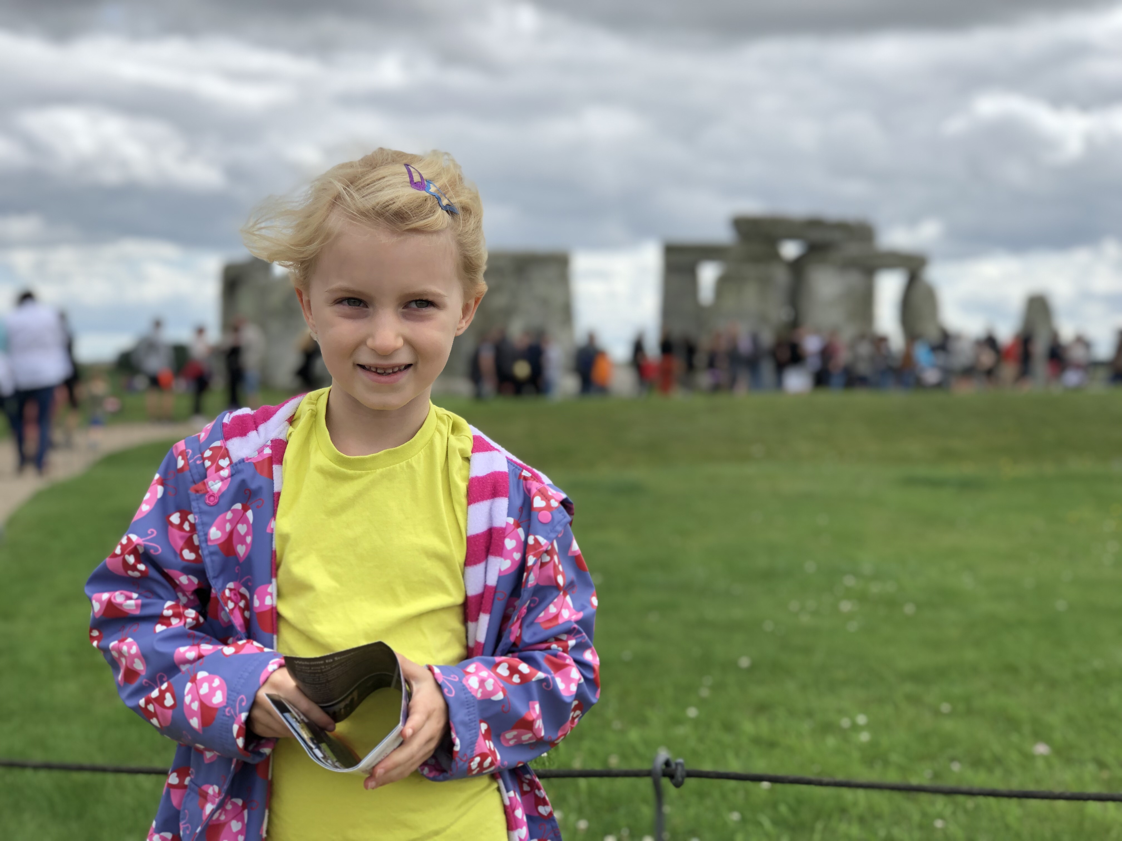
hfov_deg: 33.8
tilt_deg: -2.3
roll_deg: -0.9
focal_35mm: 57
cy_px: 420
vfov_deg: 25.7
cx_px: 561
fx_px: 1848
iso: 20
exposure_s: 1/436
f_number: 2.8
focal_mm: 6.6
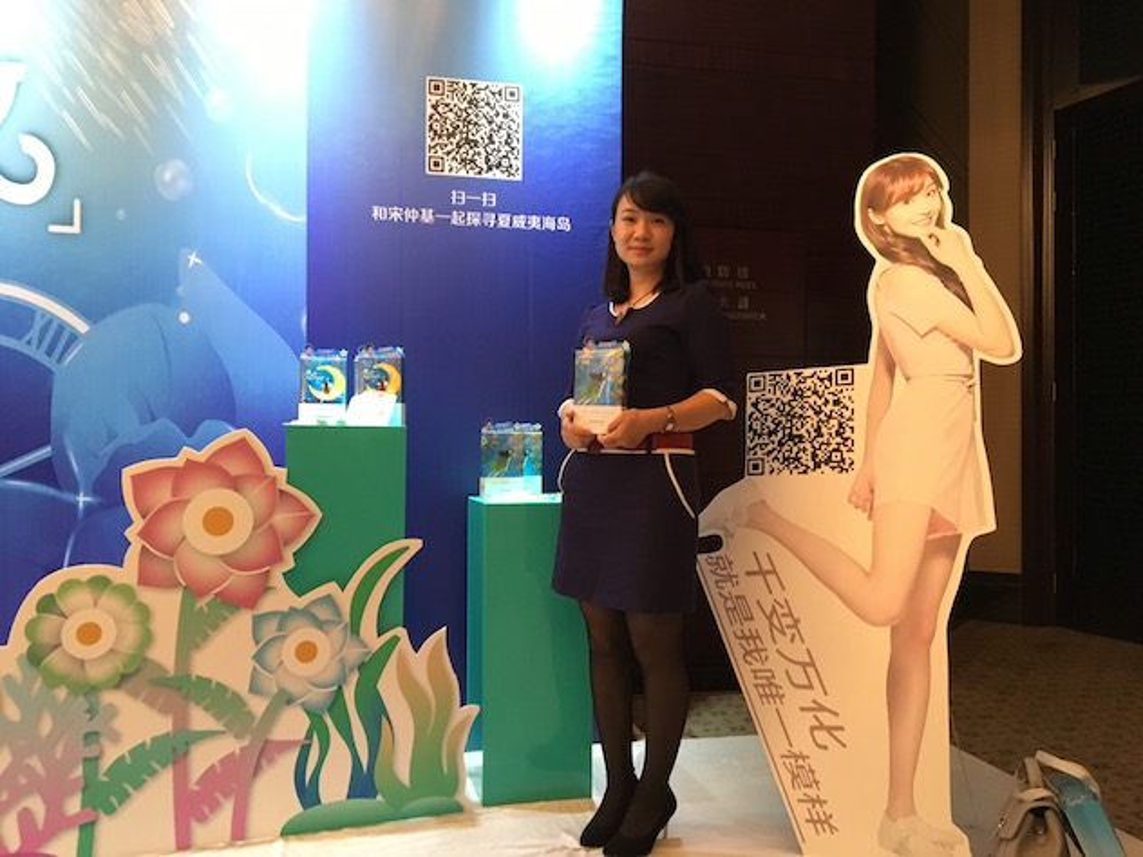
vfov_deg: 48.2
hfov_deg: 61.7
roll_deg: -0.4
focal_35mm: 29
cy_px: 428
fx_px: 958
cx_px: 572
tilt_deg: +1.7
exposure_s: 1/25
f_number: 2.2
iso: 200
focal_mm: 4.15
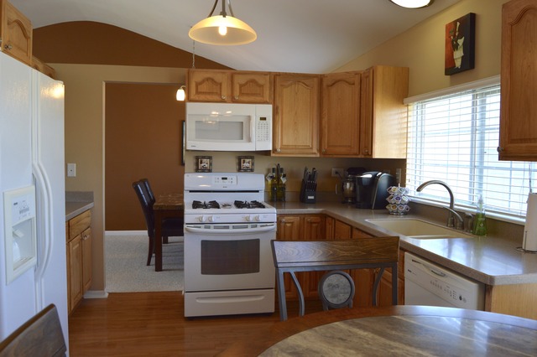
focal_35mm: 27
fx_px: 403
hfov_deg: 67.4
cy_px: 178
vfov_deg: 47.9
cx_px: 268
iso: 400
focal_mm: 18
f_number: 5.6
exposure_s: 1/125
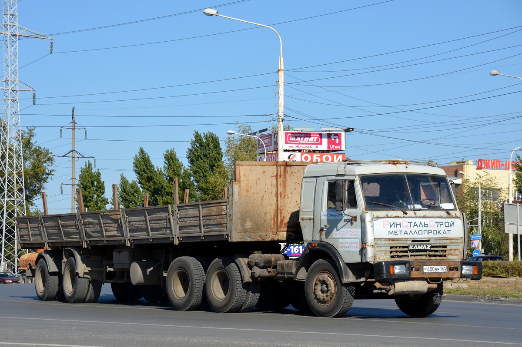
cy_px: 174
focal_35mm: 112
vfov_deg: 12.2
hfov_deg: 18.2
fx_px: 1630
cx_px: 261
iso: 400
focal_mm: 75
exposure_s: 1/1600
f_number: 6.3
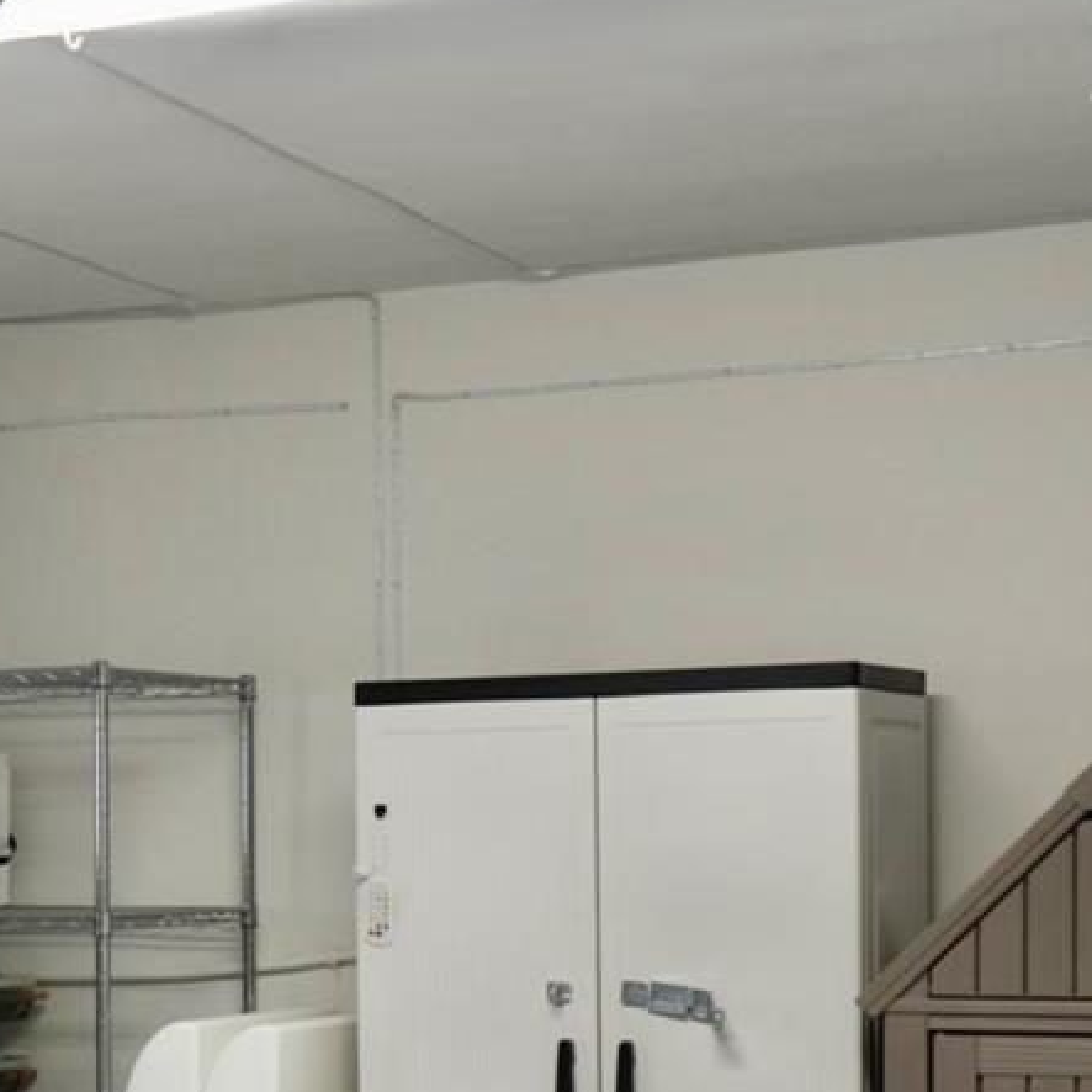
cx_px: 96
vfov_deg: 19.8
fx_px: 3069
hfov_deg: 19.8
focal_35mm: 86
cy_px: 968
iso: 1250
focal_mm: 28
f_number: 4
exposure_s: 1/160
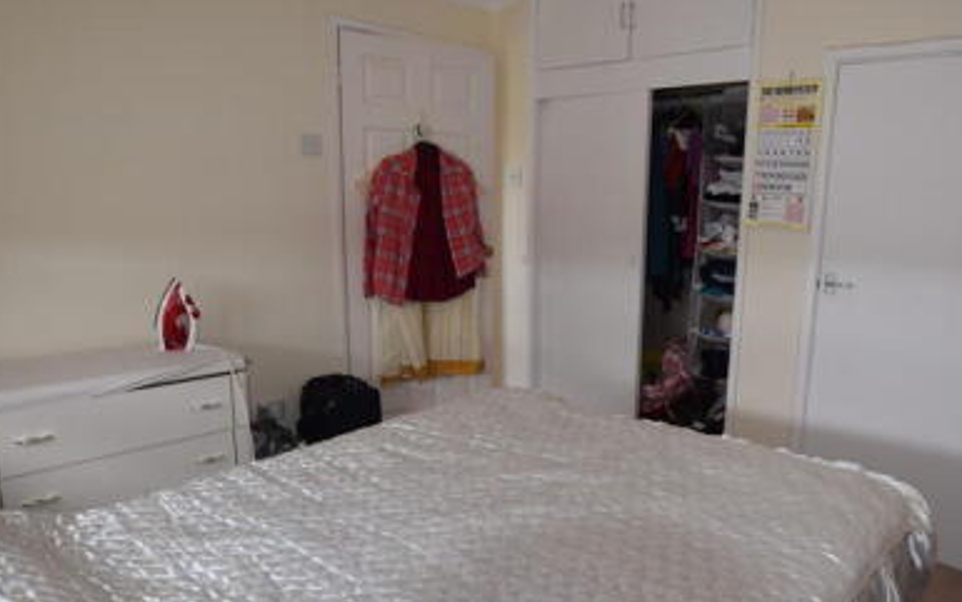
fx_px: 682
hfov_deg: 69.3
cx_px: 601
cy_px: 341
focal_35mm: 26
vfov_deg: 47.5
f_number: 4
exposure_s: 1/60
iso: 400
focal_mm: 10
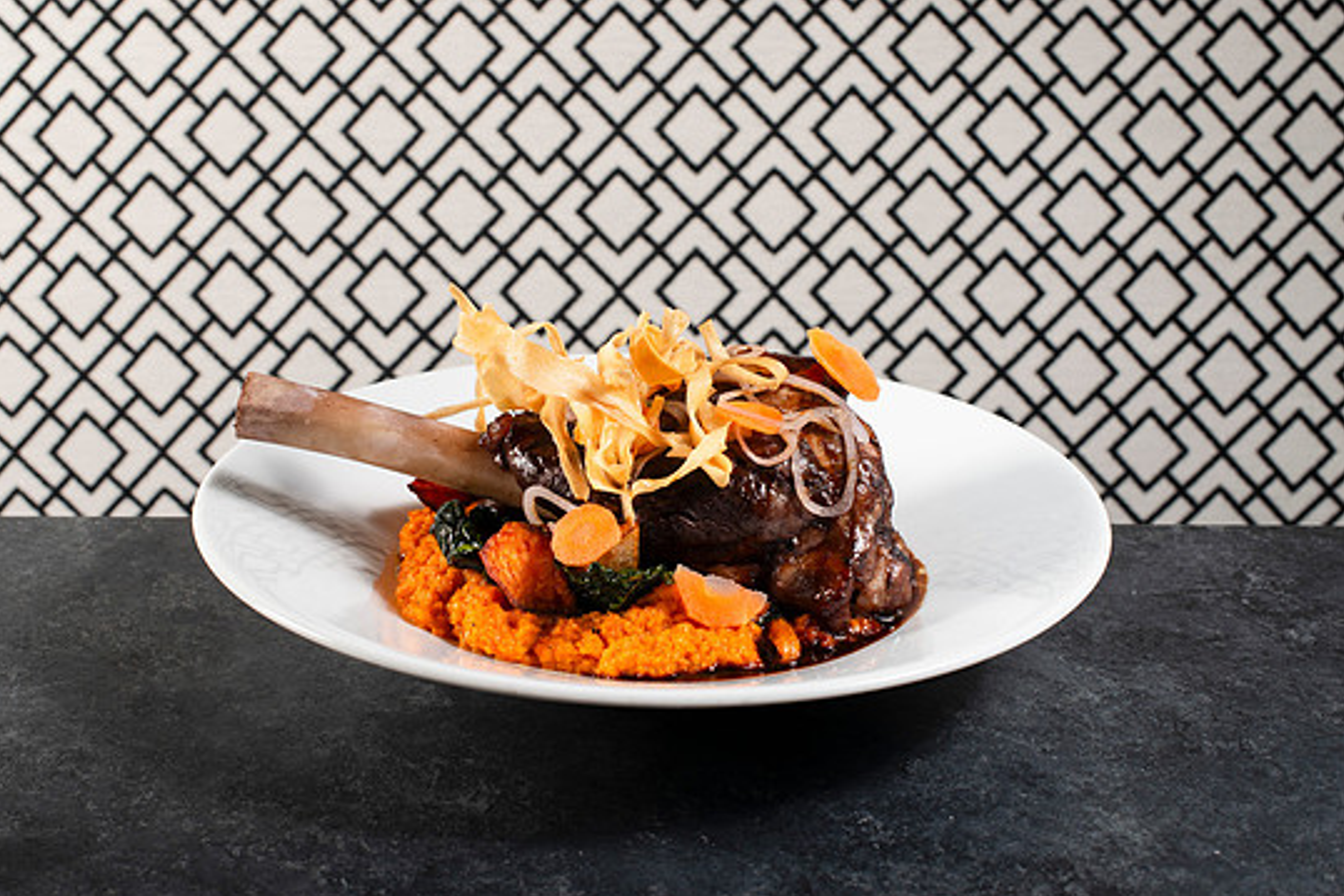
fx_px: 2016
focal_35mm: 54
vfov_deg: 25.1
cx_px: 622
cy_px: 475
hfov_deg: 36.8
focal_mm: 50
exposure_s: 1/200
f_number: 9
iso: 200
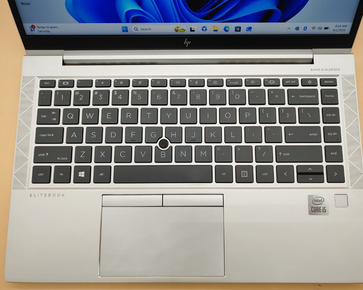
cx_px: 189
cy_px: 145
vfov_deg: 51.5
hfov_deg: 62.2
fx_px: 301
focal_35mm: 28
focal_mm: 4.36
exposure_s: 1/117
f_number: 1.8
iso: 50
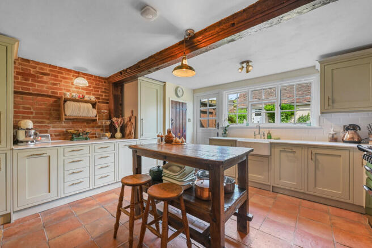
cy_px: 124
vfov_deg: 81.1
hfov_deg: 104.3
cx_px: 186
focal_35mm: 14
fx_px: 145
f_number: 8
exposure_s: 1/1.67
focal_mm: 14
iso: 400
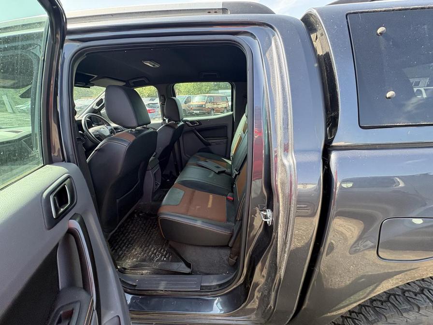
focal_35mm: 14
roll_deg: +1.7
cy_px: 162
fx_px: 175
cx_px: 216
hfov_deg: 102.1
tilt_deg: -20.0
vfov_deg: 85.7
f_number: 2.2
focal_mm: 2.22
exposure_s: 1/129
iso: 64
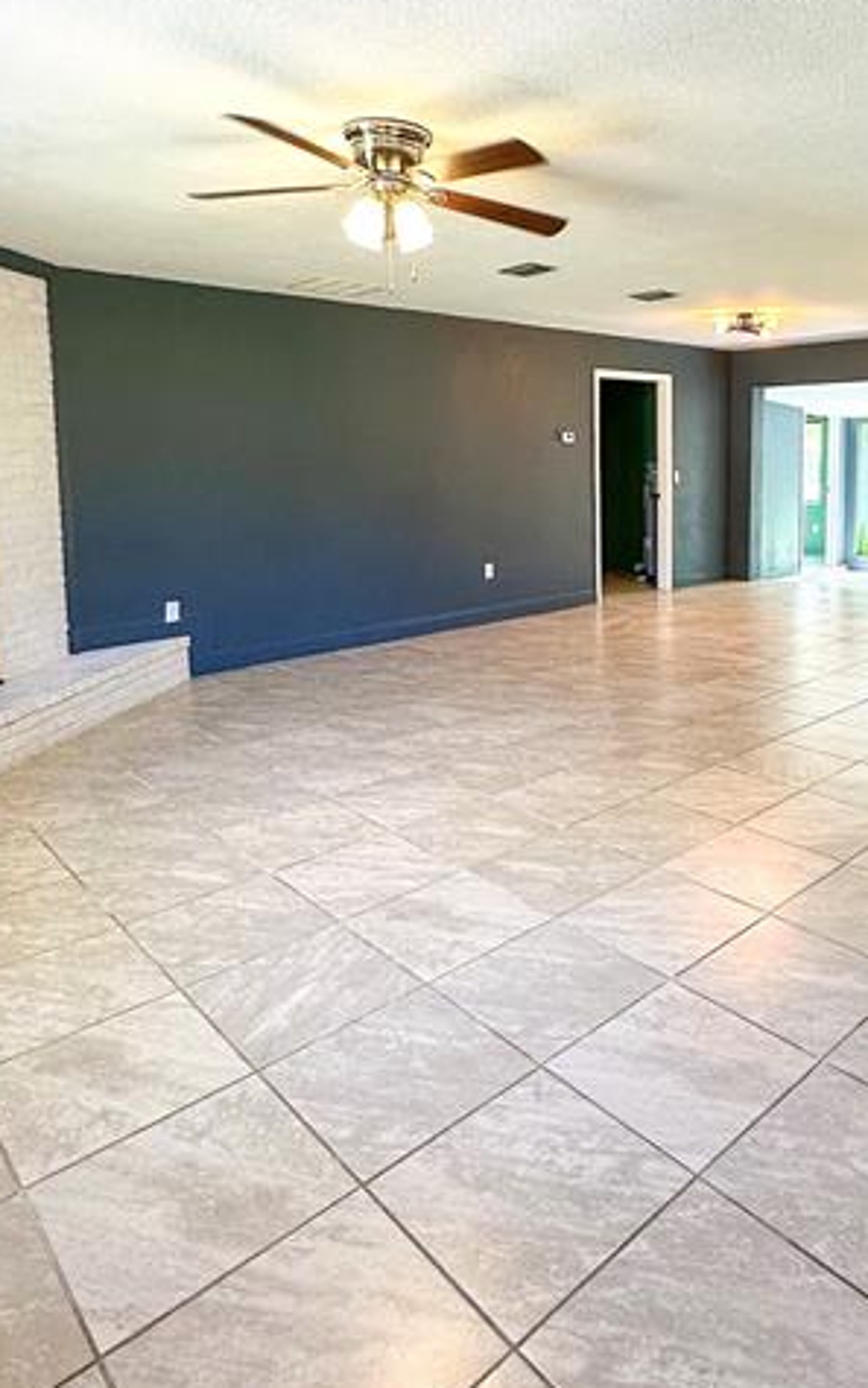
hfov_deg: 49.6
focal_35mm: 24
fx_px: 908
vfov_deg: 73.8
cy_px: 541
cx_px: 620
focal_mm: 2.22
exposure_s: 1/120
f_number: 2.2
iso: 200
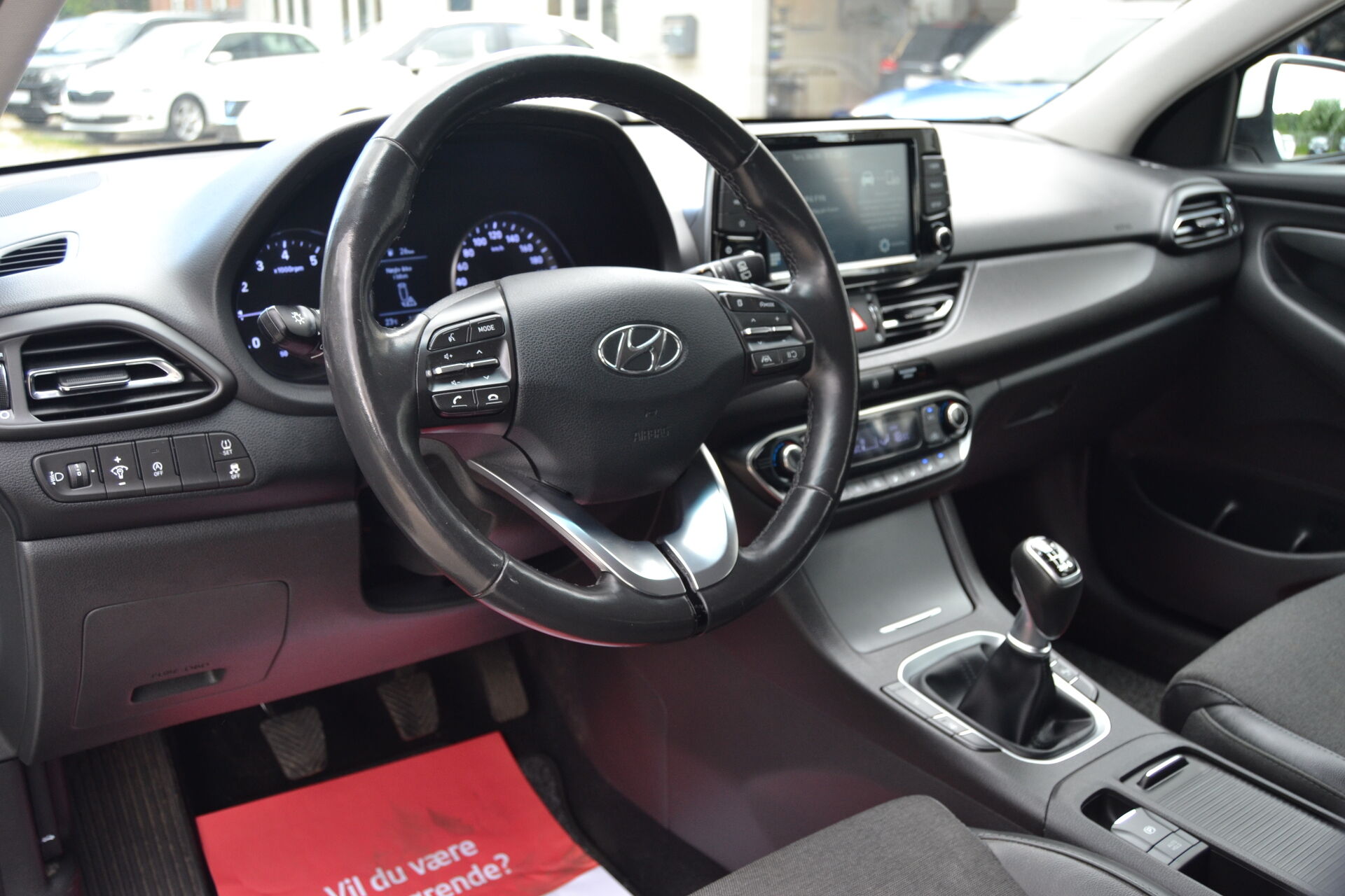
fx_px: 1233
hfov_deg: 57.2
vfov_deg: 40.0
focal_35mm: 33
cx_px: 672
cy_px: 448
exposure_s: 1/100
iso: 400
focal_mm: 22
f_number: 5
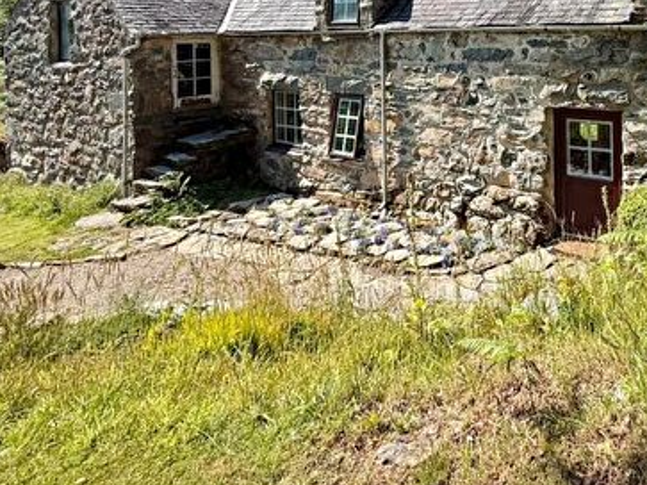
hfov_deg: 60.0
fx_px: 504
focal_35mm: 27
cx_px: 520
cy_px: 33
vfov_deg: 45.6
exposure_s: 1/1259
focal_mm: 2.22
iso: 50
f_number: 2.2
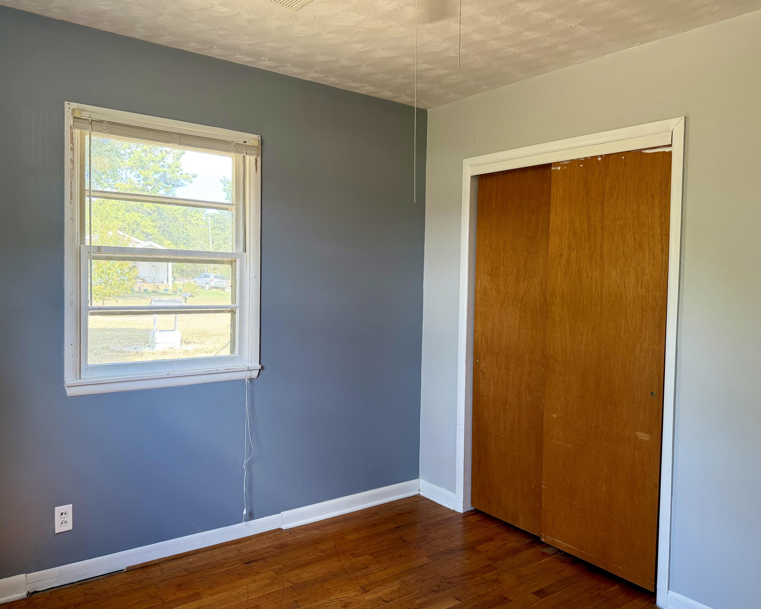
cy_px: 295
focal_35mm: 26
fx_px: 586
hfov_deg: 66.0
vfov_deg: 54.9
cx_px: 367
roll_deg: -0.3
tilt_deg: -1.7
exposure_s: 1/120
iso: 250
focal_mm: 6.76
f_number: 1.78
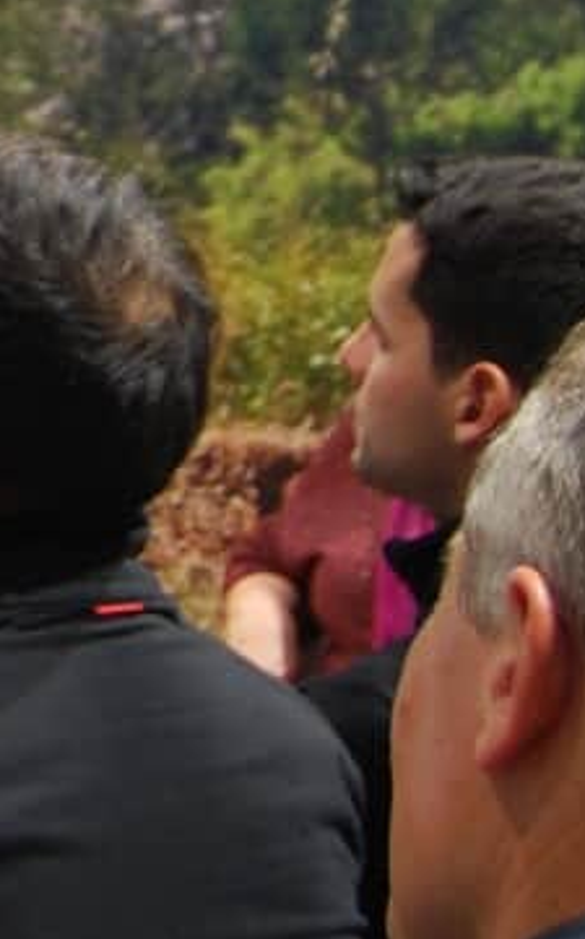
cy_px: -183
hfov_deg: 6.1
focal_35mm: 200
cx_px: -1105
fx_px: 5109
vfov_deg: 10.3
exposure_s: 1/30
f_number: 3.8
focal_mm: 23
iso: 220
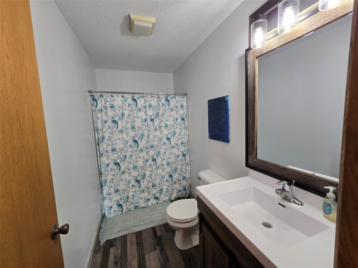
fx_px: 134
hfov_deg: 106.2
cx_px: 179
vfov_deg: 89.9
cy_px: 134
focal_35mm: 13
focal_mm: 2.2
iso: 64
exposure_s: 1/60
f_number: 2.2
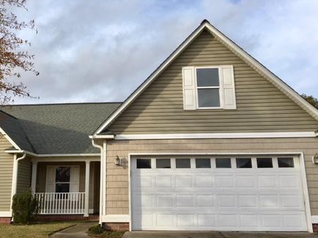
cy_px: 85
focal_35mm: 43
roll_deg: -0.3
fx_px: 395
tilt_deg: +14.2
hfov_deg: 43.6
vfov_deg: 33.4
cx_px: 123
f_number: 2.2
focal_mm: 4.15
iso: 25
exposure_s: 1/836
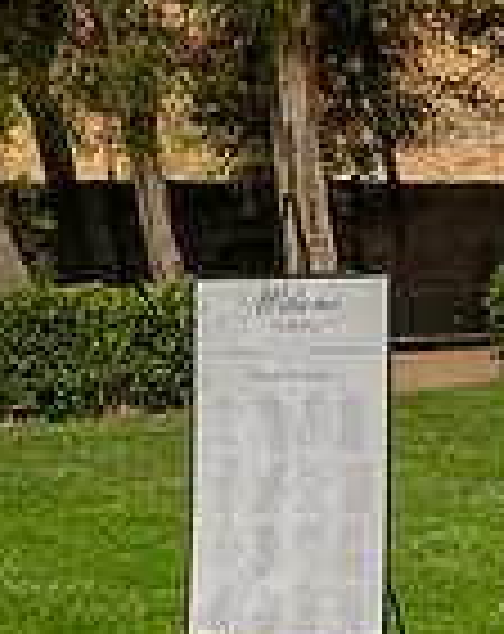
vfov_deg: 20.5
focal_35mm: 93
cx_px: 1148
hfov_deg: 13.1
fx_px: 1742
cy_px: 483
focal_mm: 24
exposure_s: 1/125
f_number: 5.6
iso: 200
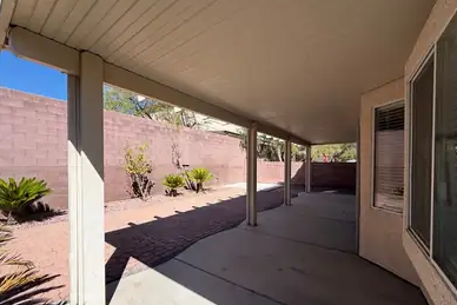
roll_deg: -0.2
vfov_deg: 77.2
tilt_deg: -1.1
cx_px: 233
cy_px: 166
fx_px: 190
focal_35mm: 15
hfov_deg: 100.4
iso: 25
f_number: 2.2
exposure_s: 1/770
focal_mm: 2.22
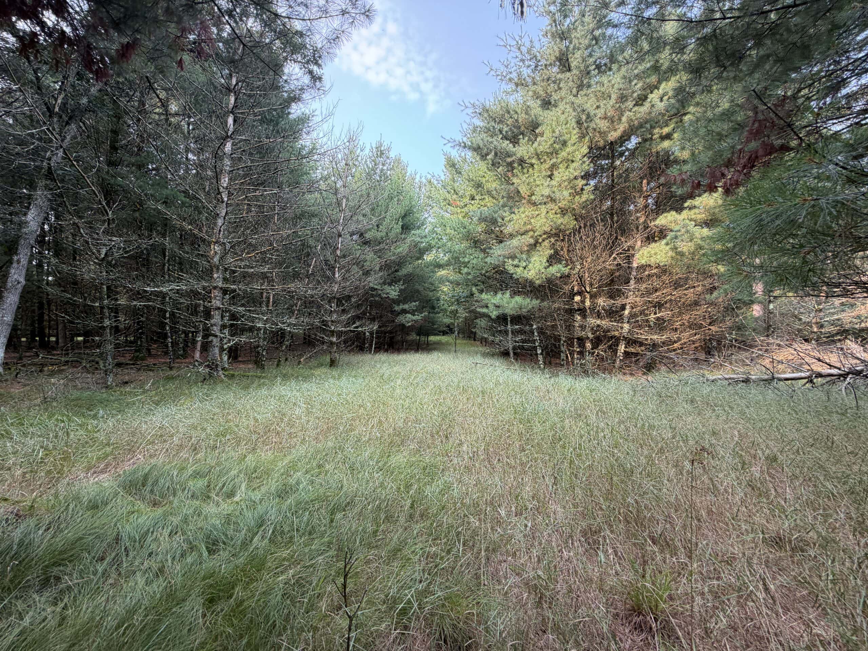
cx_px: 434
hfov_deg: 102.1
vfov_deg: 85.7
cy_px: 326
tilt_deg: +2.0
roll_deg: -4.5
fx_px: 351
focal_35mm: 14
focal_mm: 2.22
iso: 80
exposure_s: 1/121
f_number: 2.2
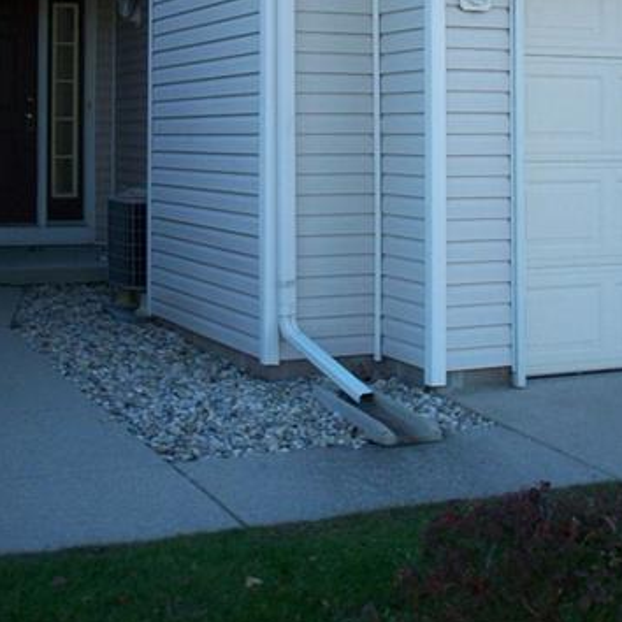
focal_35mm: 71
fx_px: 1443
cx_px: 418
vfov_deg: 23.7
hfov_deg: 24.2
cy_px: 70
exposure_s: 1/311
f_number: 2.8
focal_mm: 6.2
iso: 80
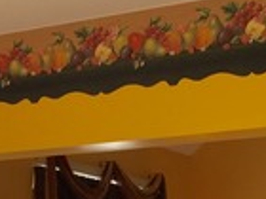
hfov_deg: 14.8
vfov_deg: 10.1
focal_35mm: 133
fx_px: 1022
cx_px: 74
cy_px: 426
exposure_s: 1/42
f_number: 2.2
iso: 32
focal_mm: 4.15
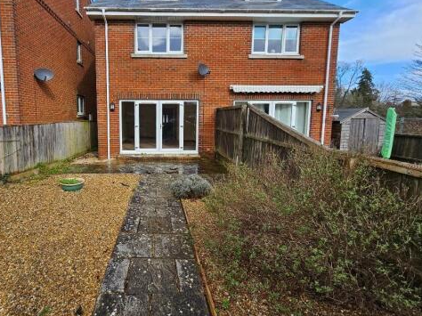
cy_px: 140
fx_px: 195
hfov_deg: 93.1
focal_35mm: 16
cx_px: 165
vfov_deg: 77.8
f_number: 2.2
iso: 64
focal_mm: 2.2
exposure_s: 1/773
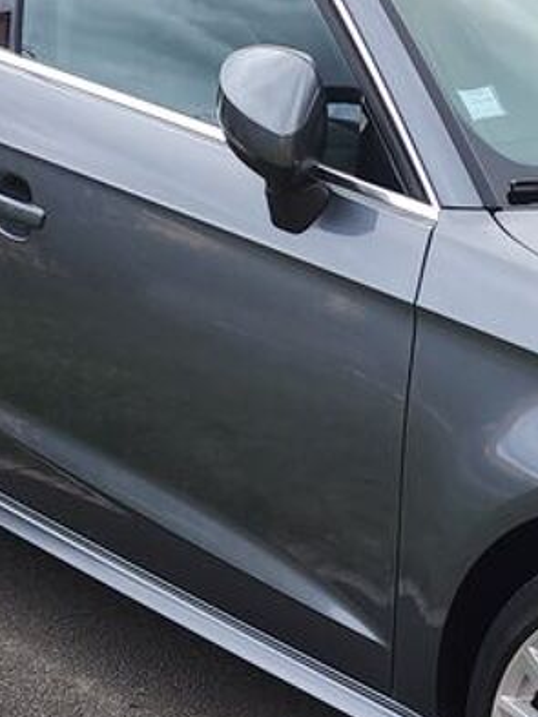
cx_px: 460
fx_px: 1615
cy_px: 1026
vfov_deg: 21.6
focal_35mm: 78
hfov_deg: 18.7
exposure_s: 1/120
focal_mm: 6.4
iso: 12
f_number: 1.8
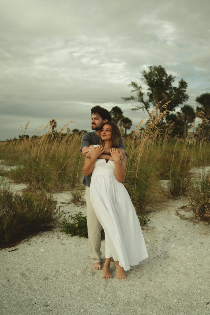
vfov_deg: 56.5
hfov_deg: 39.4
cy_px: 158
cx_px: 105
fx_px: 294
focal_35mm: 34
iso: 500
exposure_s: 1/640
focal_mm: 33.5
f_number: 4
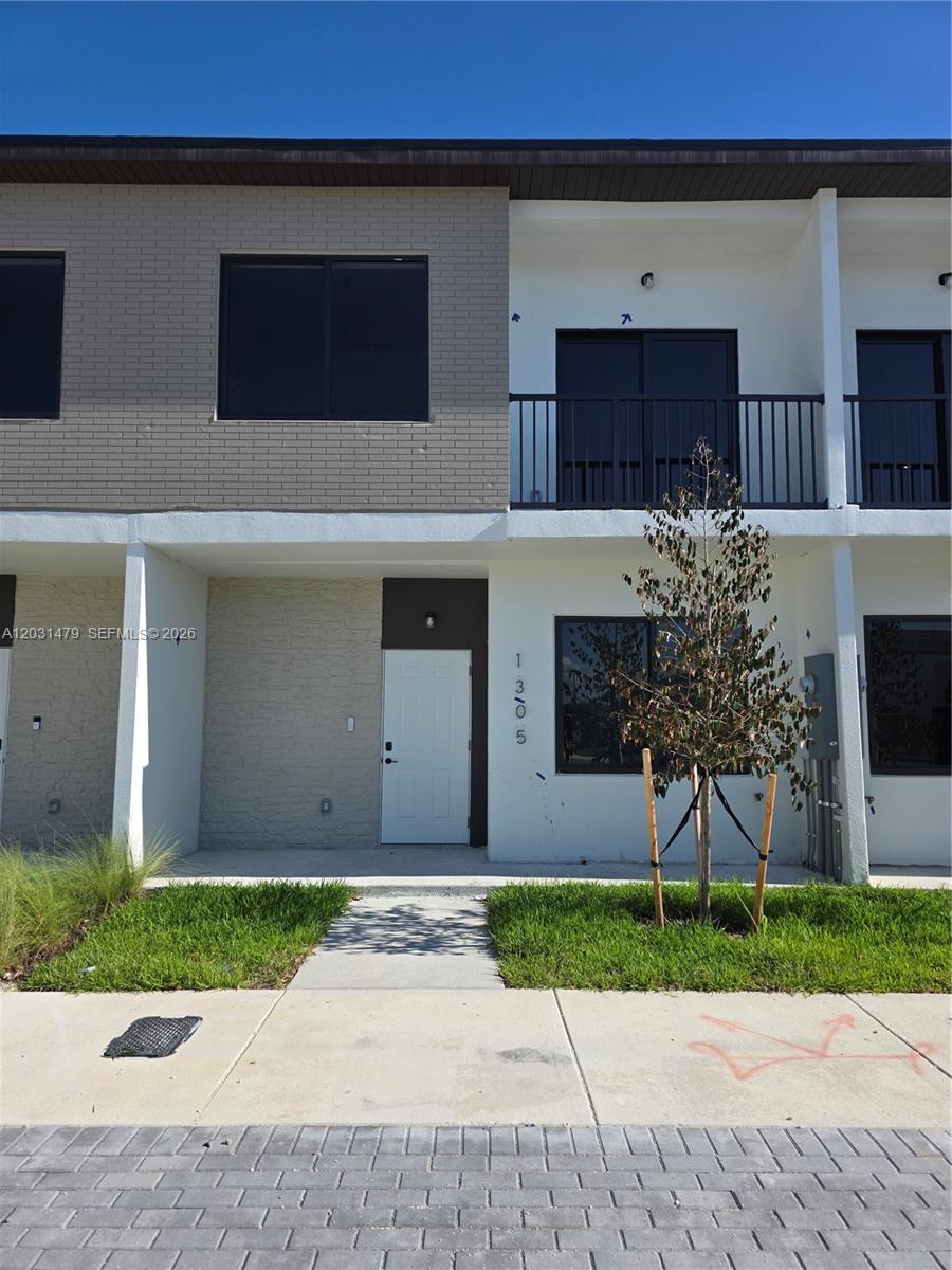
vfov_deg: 73.9
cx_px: 476
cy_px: 635
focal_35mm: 23
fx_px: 843
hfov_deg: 58.9
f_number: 1.7
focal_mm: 6.3
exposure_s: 1/5958
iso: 80
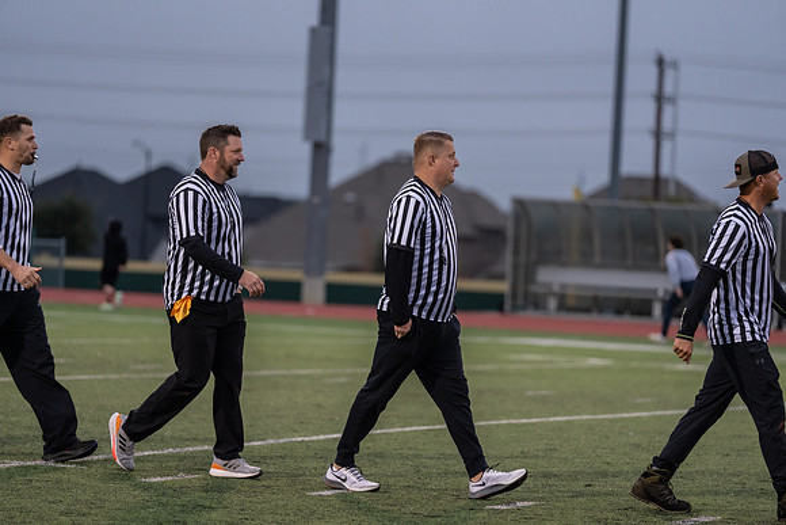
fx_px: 3712
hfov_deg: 12.1
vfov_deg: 8.1
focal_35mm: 170
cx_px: 393
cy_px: 262
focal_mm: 170
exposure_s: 1/1000
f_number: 2.8
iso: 1600
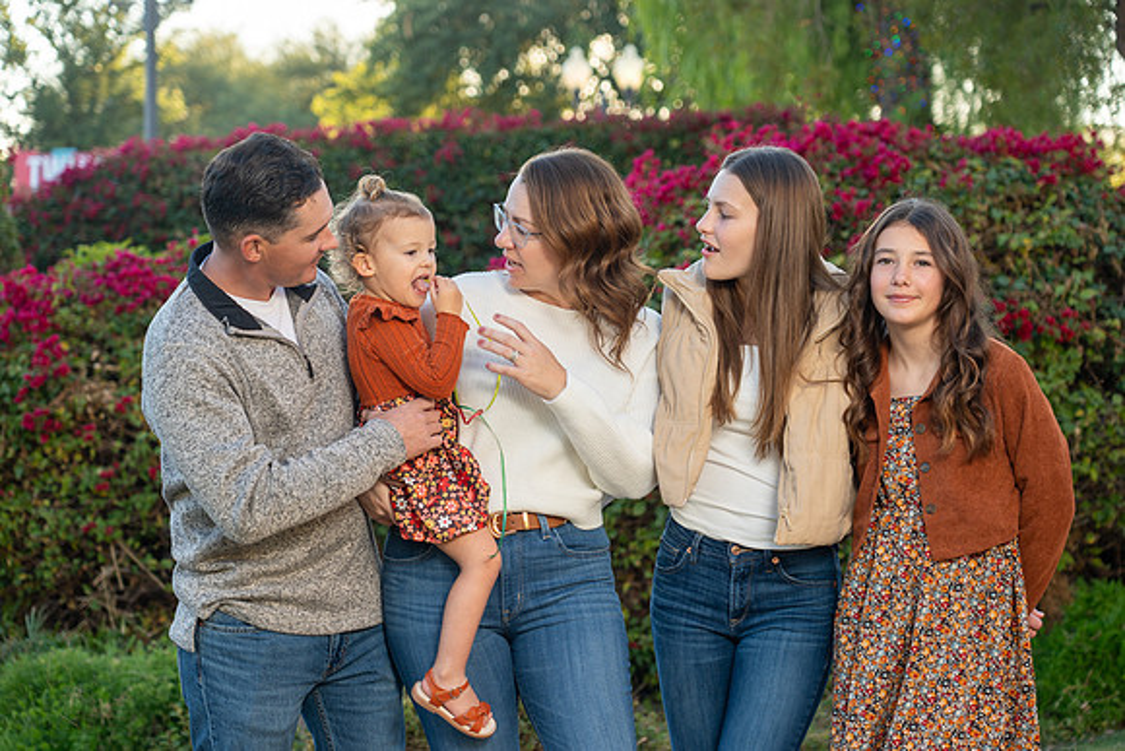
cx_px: 562
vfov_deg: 18.7
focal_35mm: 73
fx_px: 2282
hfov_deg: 27.7
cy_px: 376
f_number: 4
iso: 160
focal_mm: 73
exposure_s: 1/200
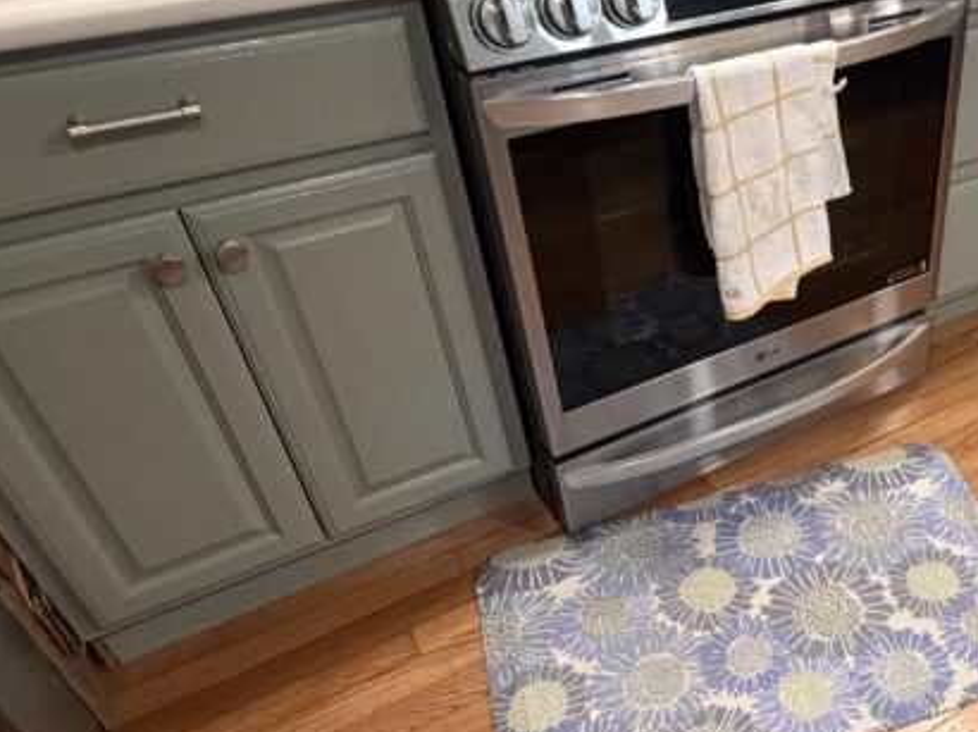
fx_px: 988
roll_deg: -2.9
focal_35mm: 35
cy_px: 367
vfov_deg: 40.7
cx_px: 868
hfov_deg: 47.6
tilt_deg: -37.0
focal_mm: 2.22
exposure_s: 1/60
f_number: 2.2
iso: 320
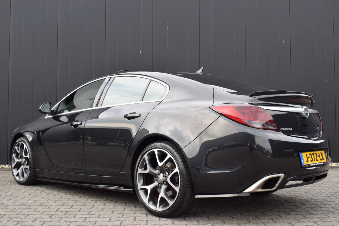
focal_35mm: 40
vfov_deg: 33.0
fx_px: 381
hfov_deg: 47.9
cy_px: 113
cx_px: 170
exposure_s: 1/200
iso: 400
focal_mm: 27
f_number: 7.1
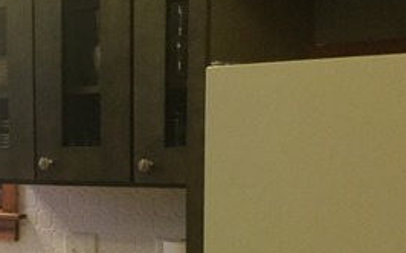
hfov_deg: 24.9
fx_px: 874
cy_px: 224
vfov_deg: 16.3
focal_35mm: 79
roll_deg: +1.3
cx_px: -5
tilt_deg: -7.0
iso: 200
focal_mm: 3.3
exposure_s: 1/17
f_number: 2.4
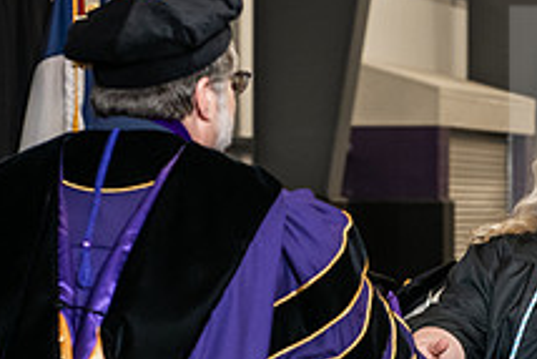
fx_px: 2836
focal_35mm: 190
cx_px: 434
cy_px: 310
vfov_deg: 7.2
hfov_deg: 10.8
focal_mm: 70
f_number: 5
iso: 2000
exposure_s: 1/200
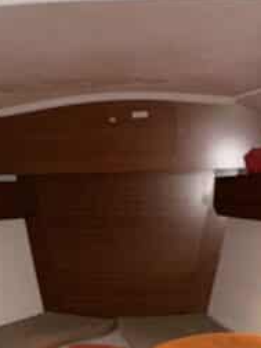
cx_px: 102
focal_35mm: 57
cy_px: 394
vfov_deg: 29.9
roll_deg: +0.7
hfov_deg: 25.6
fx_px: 573
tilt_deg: -19.1
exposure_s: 1/60
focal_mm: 2.22
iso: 250
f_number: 2.2
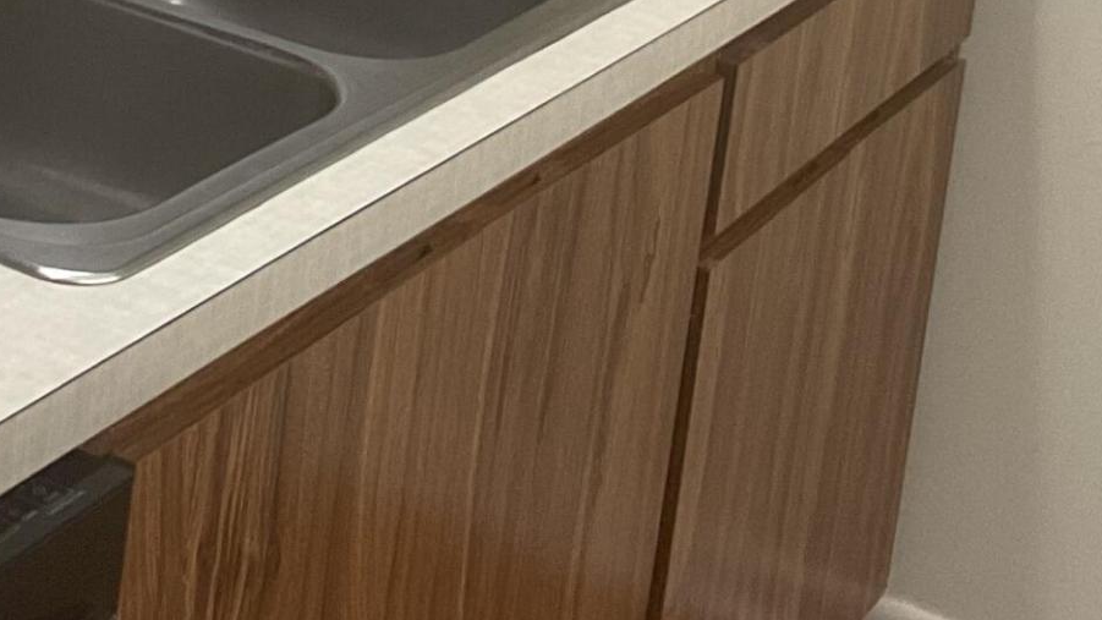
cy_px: -484
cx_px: 220
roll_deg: -8.1
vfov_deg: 11.2
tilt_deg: -8.6
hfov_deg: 20.9
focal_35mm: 101
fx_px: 2952
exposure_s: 1/60
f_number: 1.8
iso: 80
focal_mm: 3
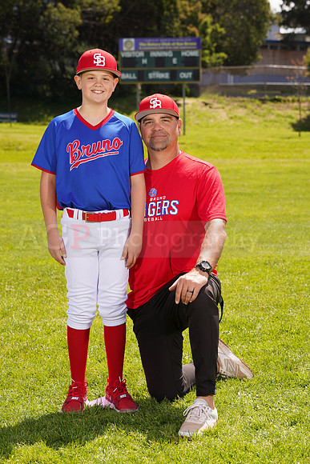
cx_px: 155
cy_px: 232
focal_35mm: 100
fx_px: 1291
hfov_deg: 13.7
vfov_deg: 20.4
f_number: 9
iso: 100
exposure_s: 1/160
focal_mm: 100
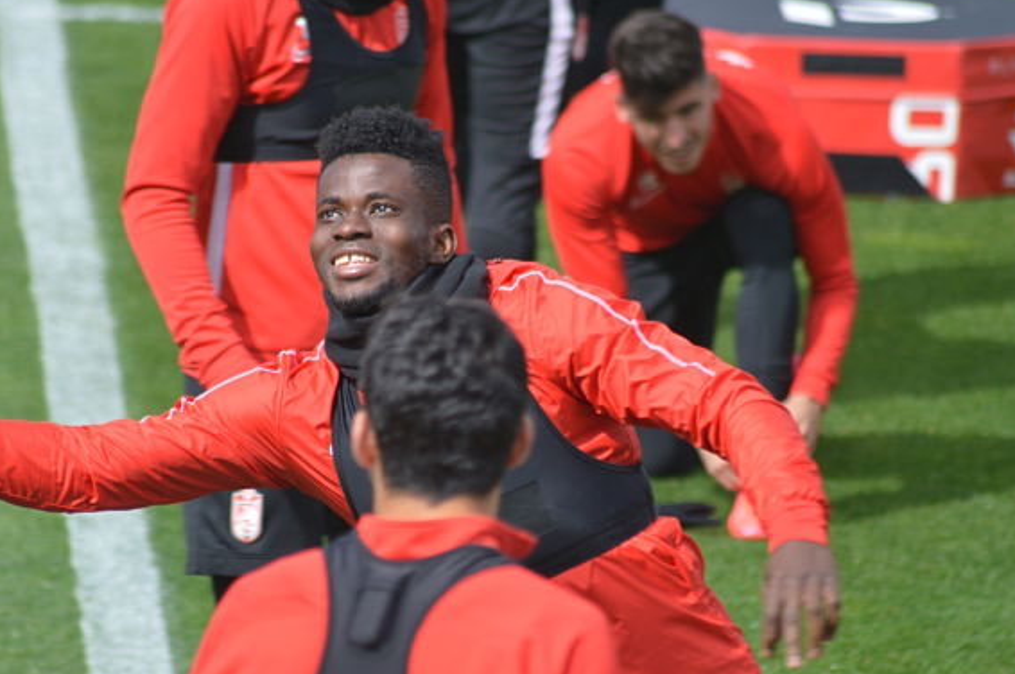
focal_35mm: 517
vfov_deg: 2.7
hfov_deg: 4.0
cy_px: 376
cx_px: 466
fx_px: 14560
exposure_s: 1/500
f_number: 5.6
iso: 160
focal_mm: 300
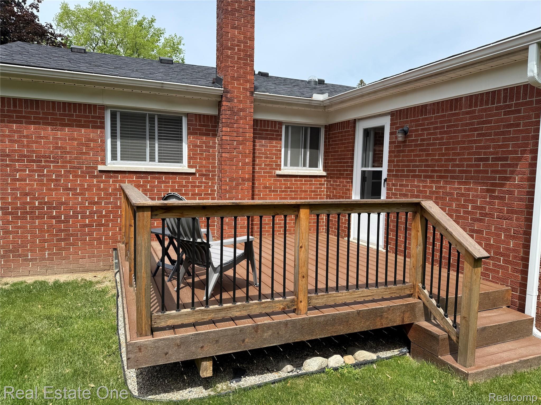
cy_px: 202
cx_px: 270
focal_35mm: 24
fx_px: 375
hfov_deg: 71.6
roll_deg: -1.9
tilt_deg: -3.5
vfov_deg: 56.8
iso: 80
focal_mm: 6.76
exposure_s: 1/2611
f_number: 1.78
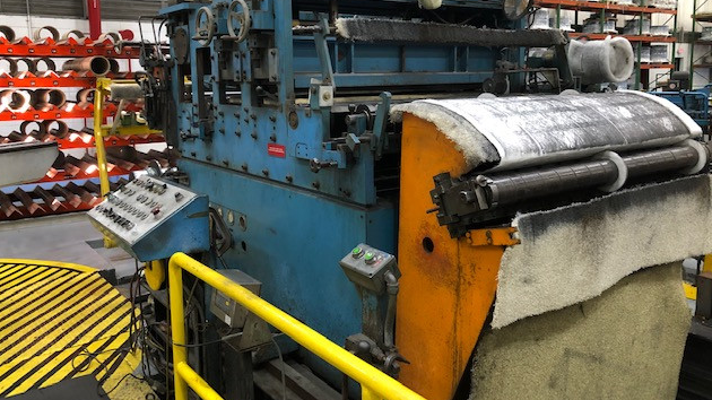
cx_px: 351
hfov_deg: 62.6
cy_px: 155
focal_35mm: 31
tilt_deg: -6.9
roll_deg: +0.6
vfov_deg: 37.6
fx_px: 585
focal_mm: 3.99
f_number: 1.8
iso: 64
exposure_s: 1/15
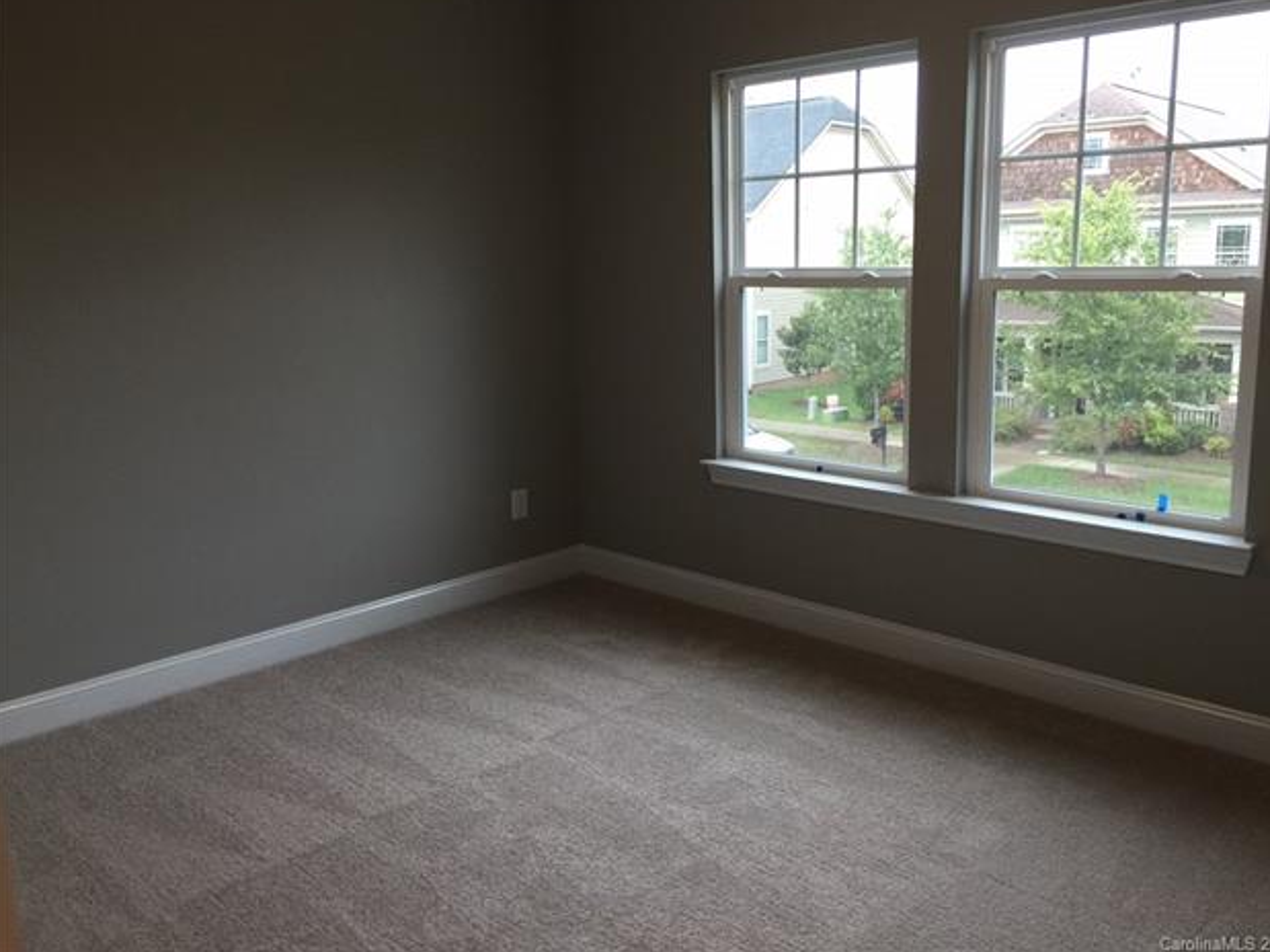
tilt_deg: -9.8
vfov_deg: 46.8
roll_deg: +0.6
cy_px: 464
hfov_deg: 60.0
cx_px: 650
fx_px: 1100
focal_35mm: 30
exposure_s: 1/40
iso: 32
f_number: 2.2
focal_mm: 4.15
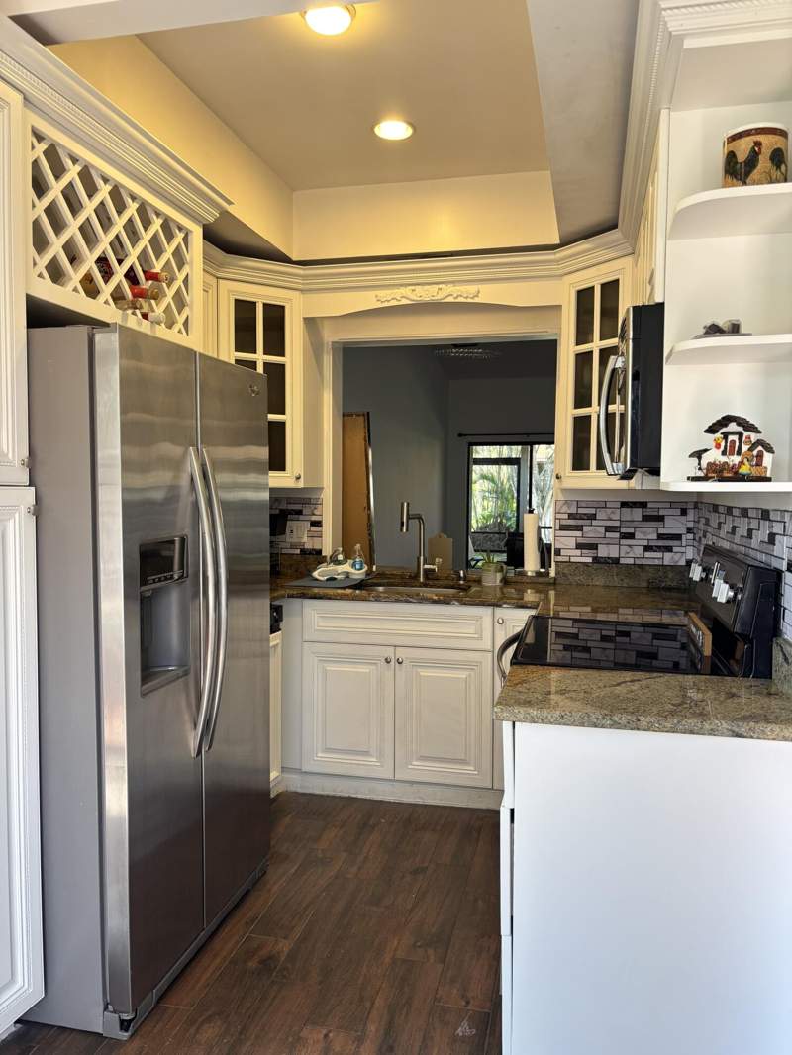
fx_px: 793
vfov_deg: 67.3
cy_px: 528
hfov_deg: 53.1
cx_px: 396
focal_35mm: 26
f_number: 1.6
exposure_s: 1/120
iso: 100
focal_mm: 5.96
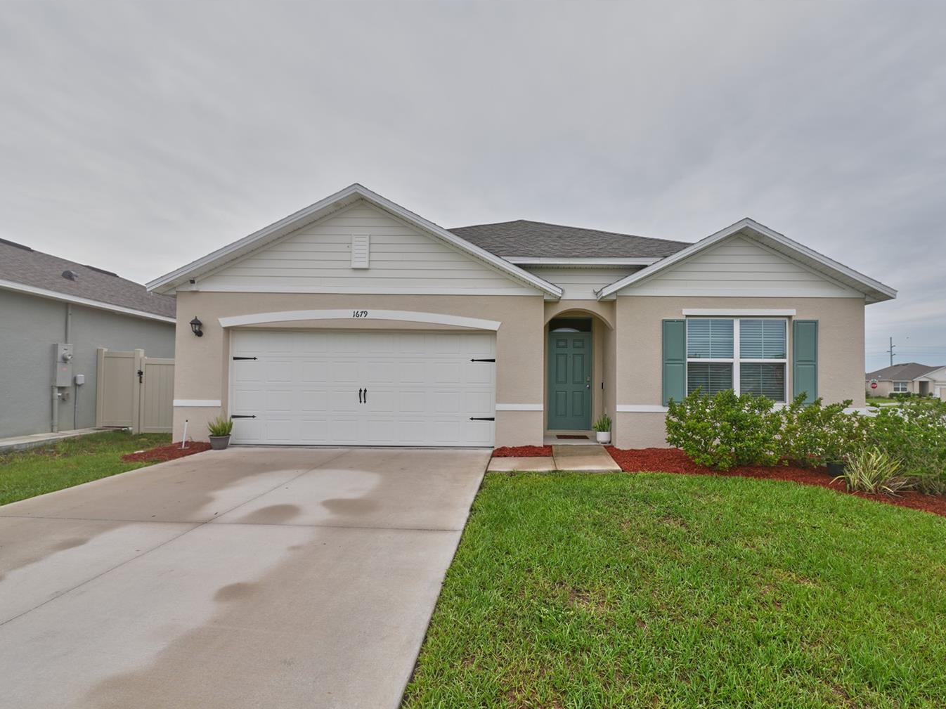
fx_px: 437
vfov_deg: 78.0
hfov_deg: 94.2
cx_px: 517
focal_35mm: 16
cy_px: 370
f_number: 7.1
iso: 100
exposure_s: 1/200
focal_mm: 14
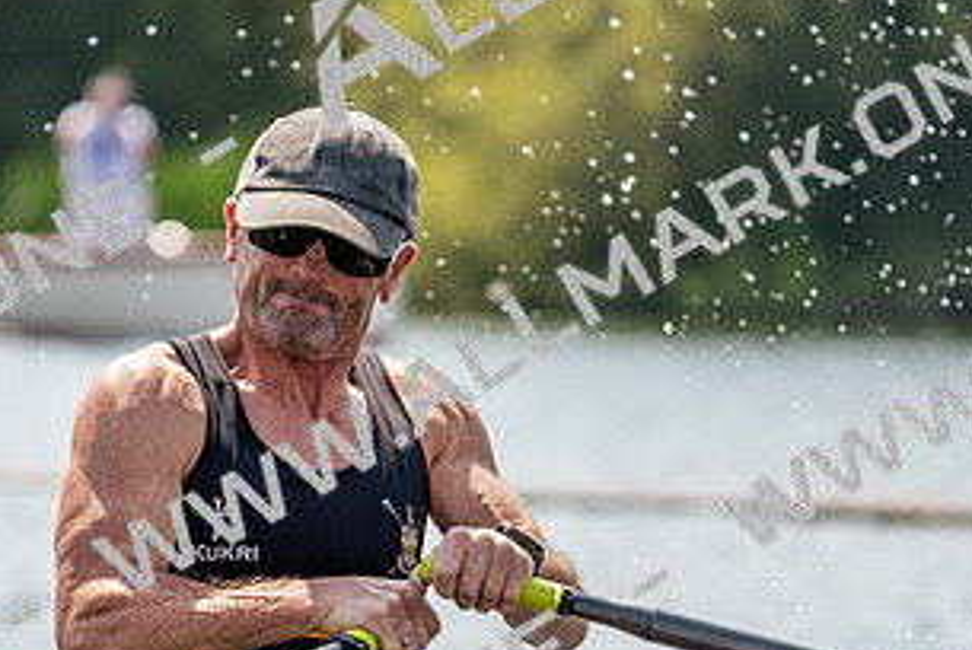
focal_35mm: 492
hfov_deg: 4.2
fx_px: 13296
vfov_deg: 2.8
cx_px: 488
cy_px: 601
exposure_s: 1/1600
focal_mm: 259
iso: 200
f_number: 5.6
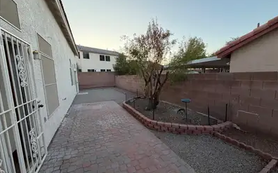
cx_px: 139
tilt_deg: -8.0
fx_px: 114
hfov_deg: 101.5
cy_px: 90
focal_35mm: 15
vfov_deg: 74.7
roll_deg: +1.9
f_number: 2.2
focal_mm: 2.22
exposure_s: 1/178
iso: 40
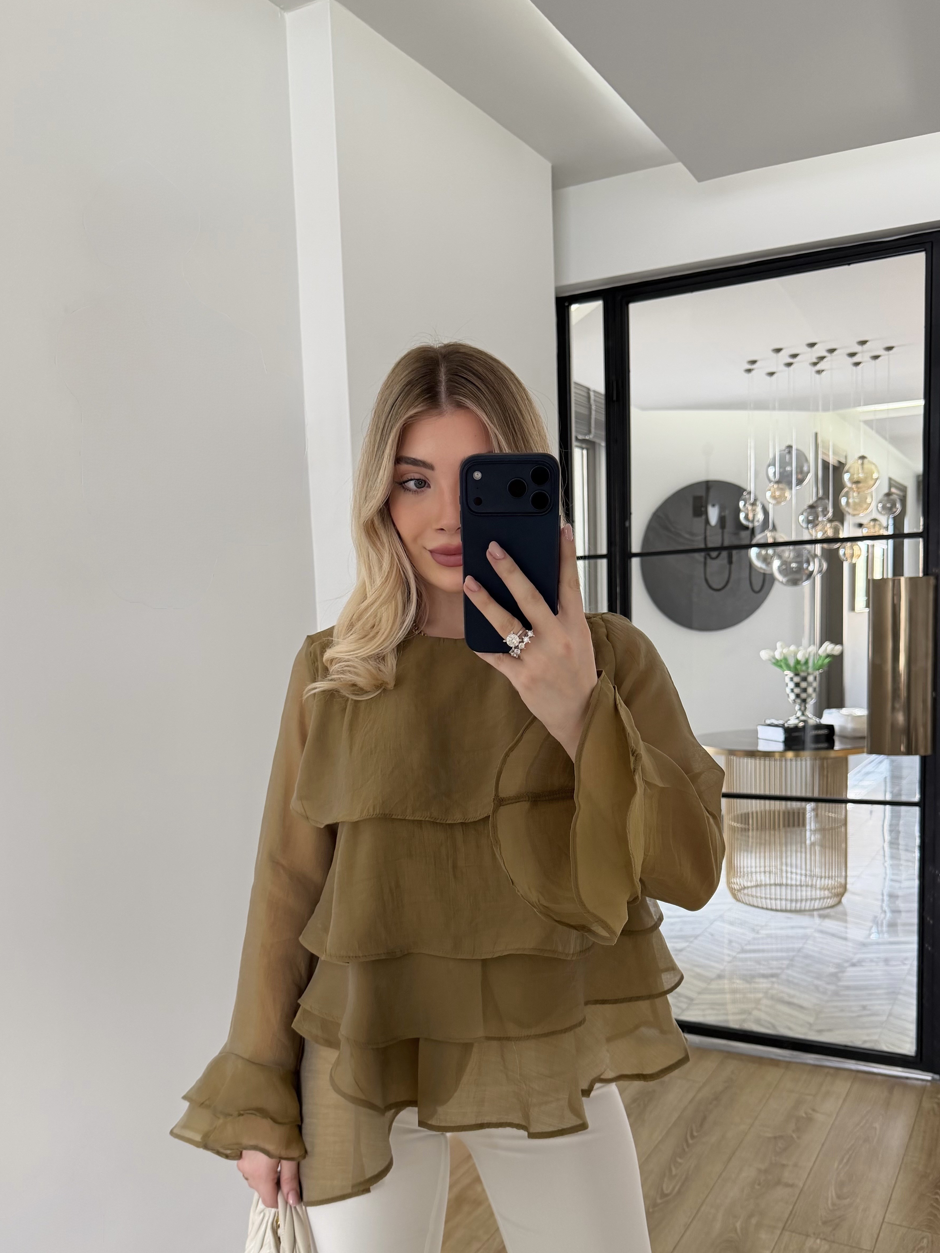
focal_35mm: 29
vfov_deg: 61.1
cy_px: 752
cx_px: 456
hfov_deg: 48.2
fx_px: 1050
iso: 200
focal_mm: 6.76
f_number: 1.78
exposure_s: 1/75
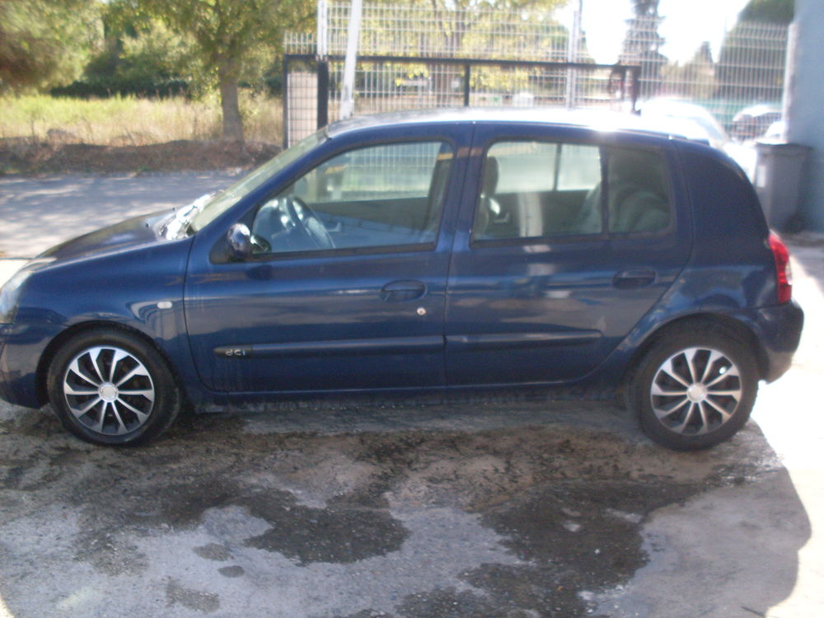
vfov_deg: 37.7
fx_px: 905
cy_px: 309
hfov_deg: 49.0
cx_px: 412
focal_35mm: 38
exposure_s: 1/350
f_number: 2.8
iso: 80
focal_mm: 6.3
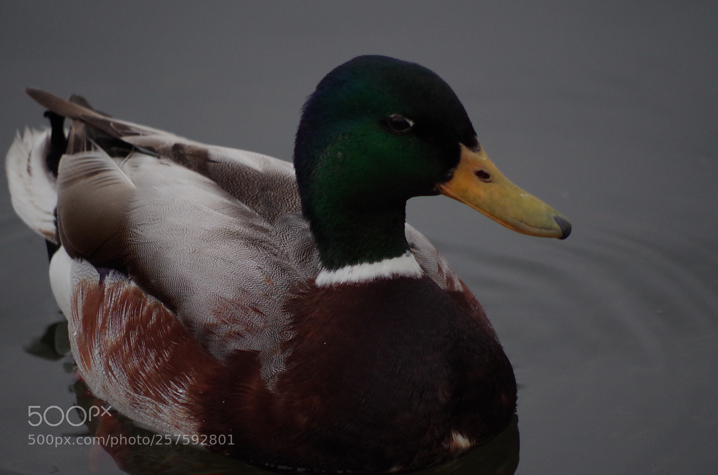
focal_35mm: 450
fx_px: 8955
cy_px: 238
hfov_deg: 4.6
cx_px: 359
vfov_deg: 3.0
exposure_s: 1/1250
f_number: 5.8
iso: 1600
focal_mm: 300
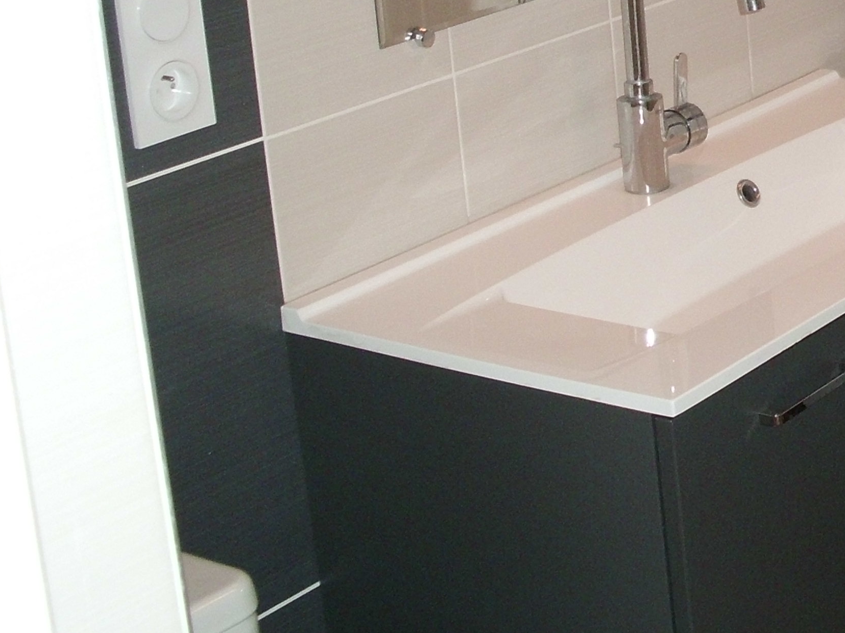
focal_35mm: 87
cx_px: 992
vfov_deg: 16.4
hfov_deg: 21.1
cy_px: -81
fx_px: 2124
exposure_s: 1/60
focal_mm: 6.3
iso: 200
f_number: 2.9
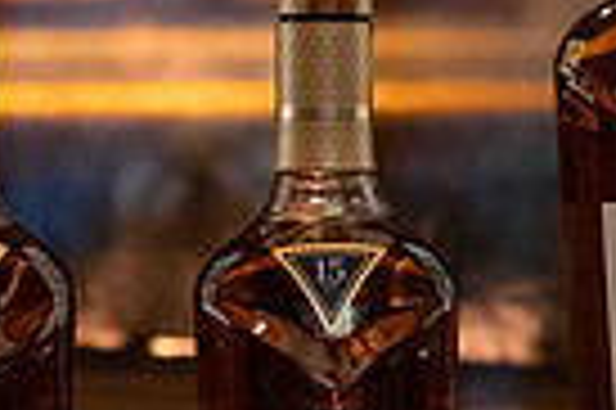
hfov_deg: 6.1
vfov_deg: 4.1
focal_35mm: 337
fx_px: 5760
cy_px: 434
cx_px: 592
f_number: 6
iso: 10000
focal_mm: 72
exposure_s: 1/60
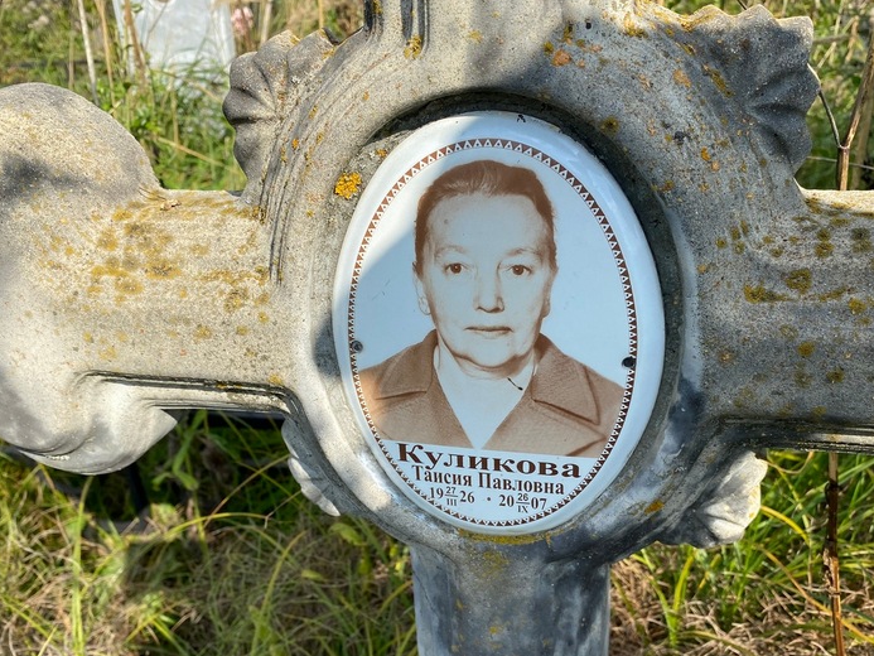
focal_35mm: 30
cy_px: 377
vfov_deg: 46.7
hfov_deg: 60.0
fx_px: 758
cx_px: 443
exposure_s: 1/2222
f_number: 1.8
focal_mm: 4.25
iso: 32
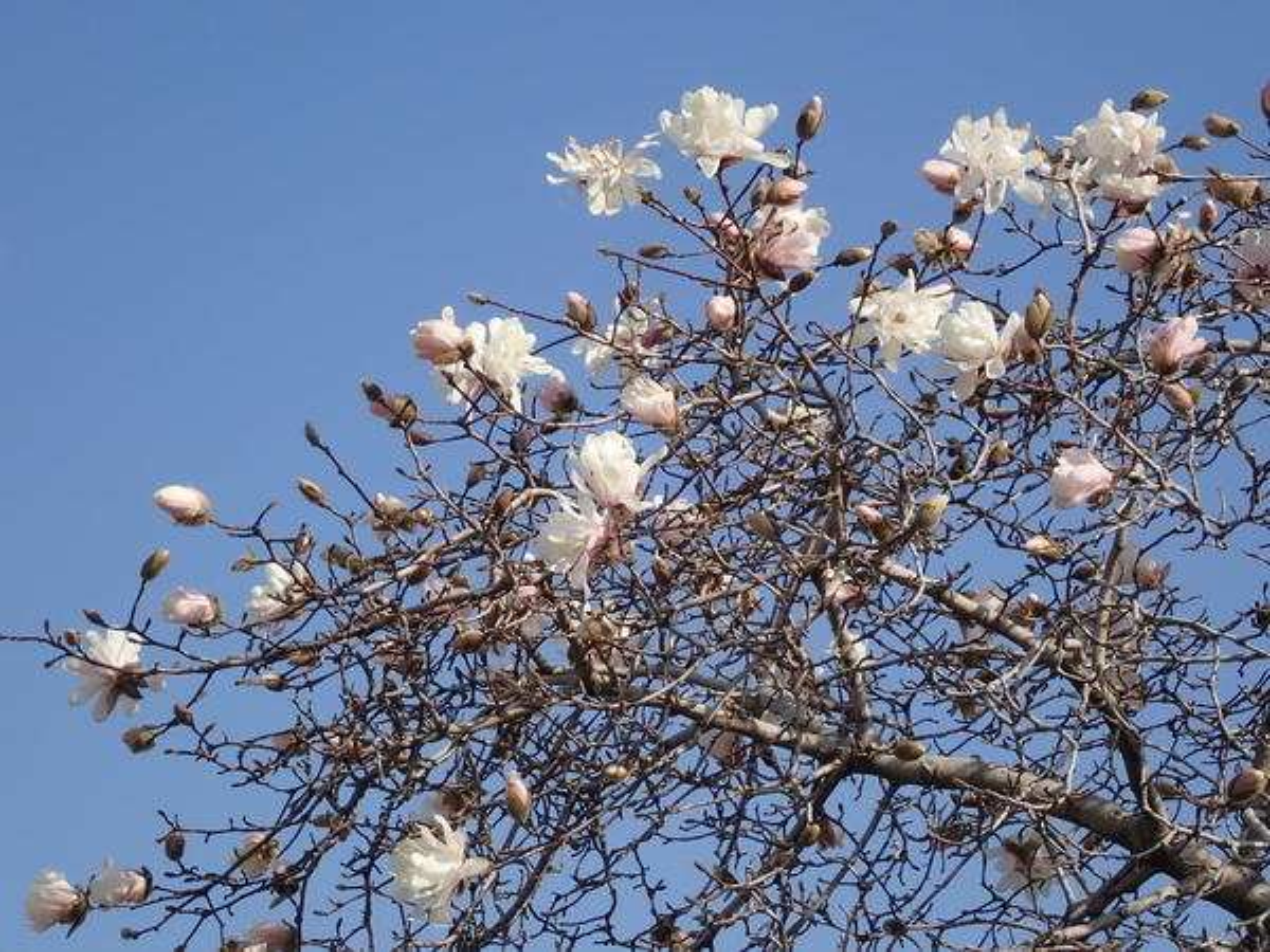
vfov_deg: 14.8
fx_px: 3669
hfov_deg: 19.6
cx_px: 635
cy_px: 476
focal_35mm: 100
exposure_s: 1/320
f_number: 6.3
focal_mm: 18
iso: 100
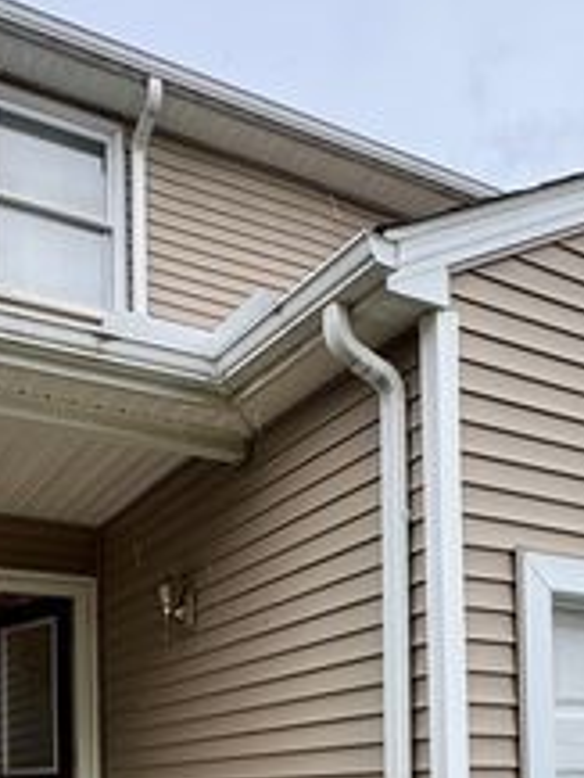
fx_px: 966
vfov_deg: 39.3
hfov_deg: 33.6
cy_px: 758
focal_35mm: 43
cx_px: 247
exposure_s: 1/272
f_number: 2.2
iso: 40
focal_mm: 2.22
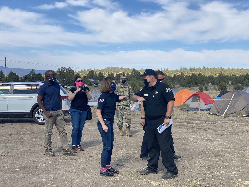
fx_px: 374
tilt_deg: -1.8
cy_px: 94
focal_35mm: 52
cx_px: 124
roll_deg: -1.6
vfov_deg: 28.0
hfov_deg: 36.8
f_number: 2
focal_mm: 6
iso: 20
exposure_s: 1/1370
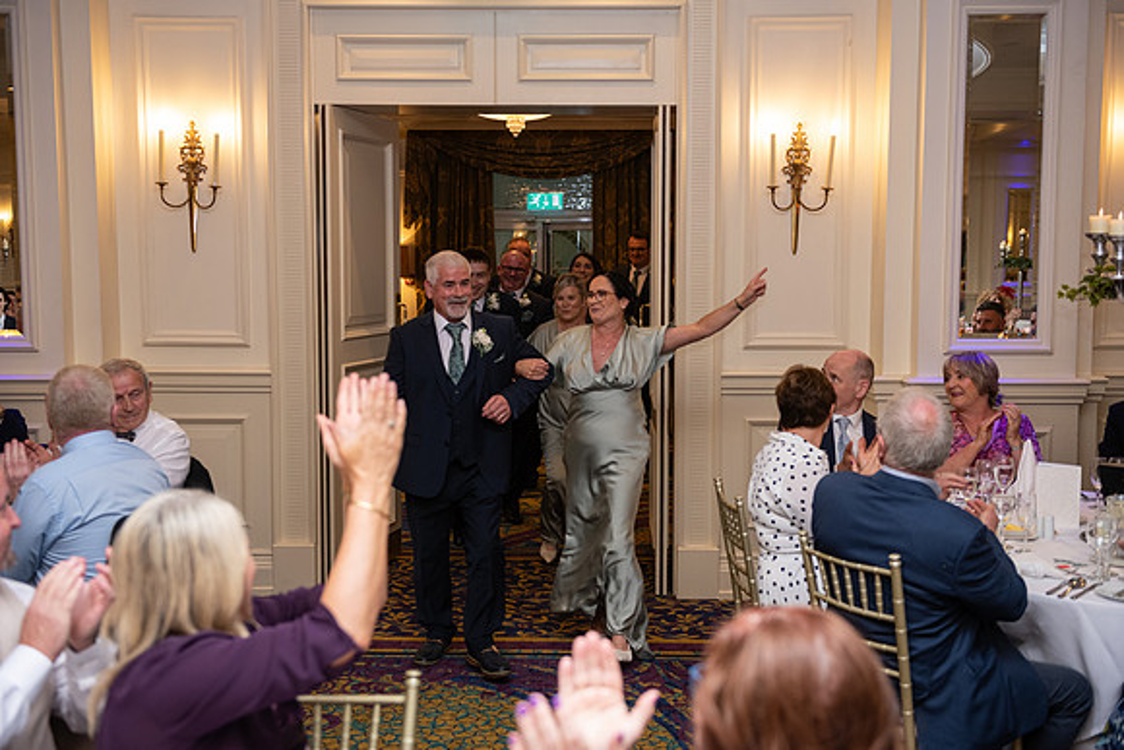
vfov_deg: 30.5
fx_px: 1374
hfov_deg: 44.5
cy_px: 375
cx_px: 562
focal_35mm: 44
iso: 640
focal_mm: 44
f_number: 3.5
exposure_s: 1/160
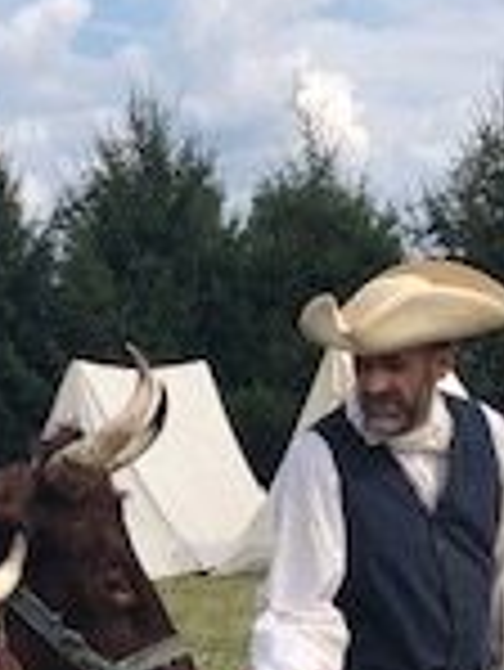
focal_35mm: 120
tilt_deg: -5.9
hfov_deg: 12.3
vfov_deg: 15.9
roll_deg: -2.0
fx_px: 2326
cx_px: 76
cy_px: 737
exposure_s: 1/1333
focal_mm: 3.99
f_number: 1.8
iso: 20
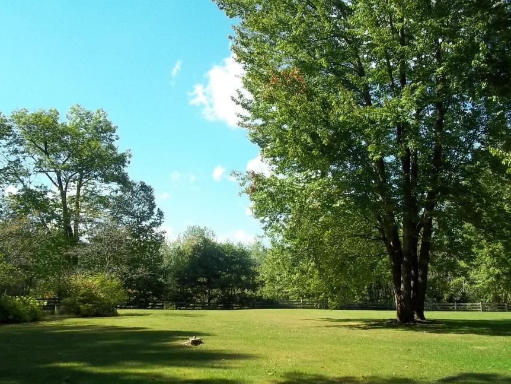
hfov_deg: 48.9
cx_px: 239
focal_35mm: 38
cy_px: 217
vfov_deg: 37.7
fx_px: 561
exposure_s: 1/200
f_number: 5.5
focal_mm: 5.7
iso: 80
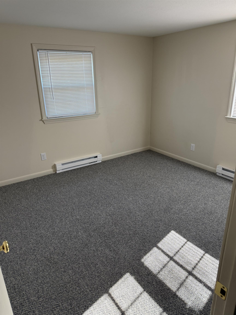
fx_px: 218
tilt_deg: -20.5
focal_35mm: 24
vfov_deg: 71.6
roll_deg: +0.4
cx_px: 118
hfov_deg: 56.8
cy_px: 158
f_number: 1.78
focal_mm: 6.76
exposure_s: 1/121
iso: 160
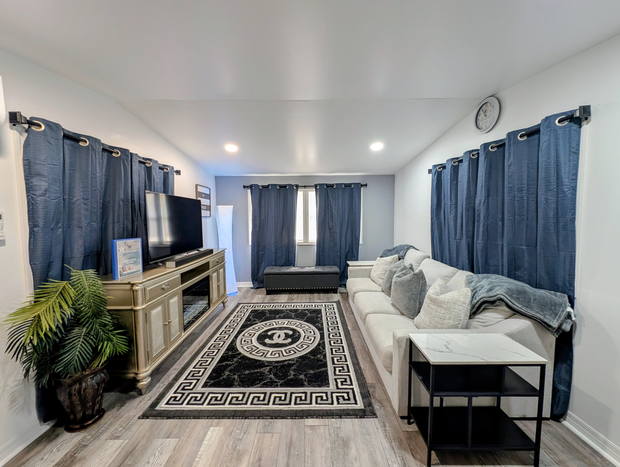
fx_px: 215
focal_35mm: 12
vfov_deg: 94.6
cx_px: 310
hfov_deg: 110.5
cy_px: 234
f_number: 1.95
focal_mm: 2.23
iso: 51
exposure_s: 1/28.4
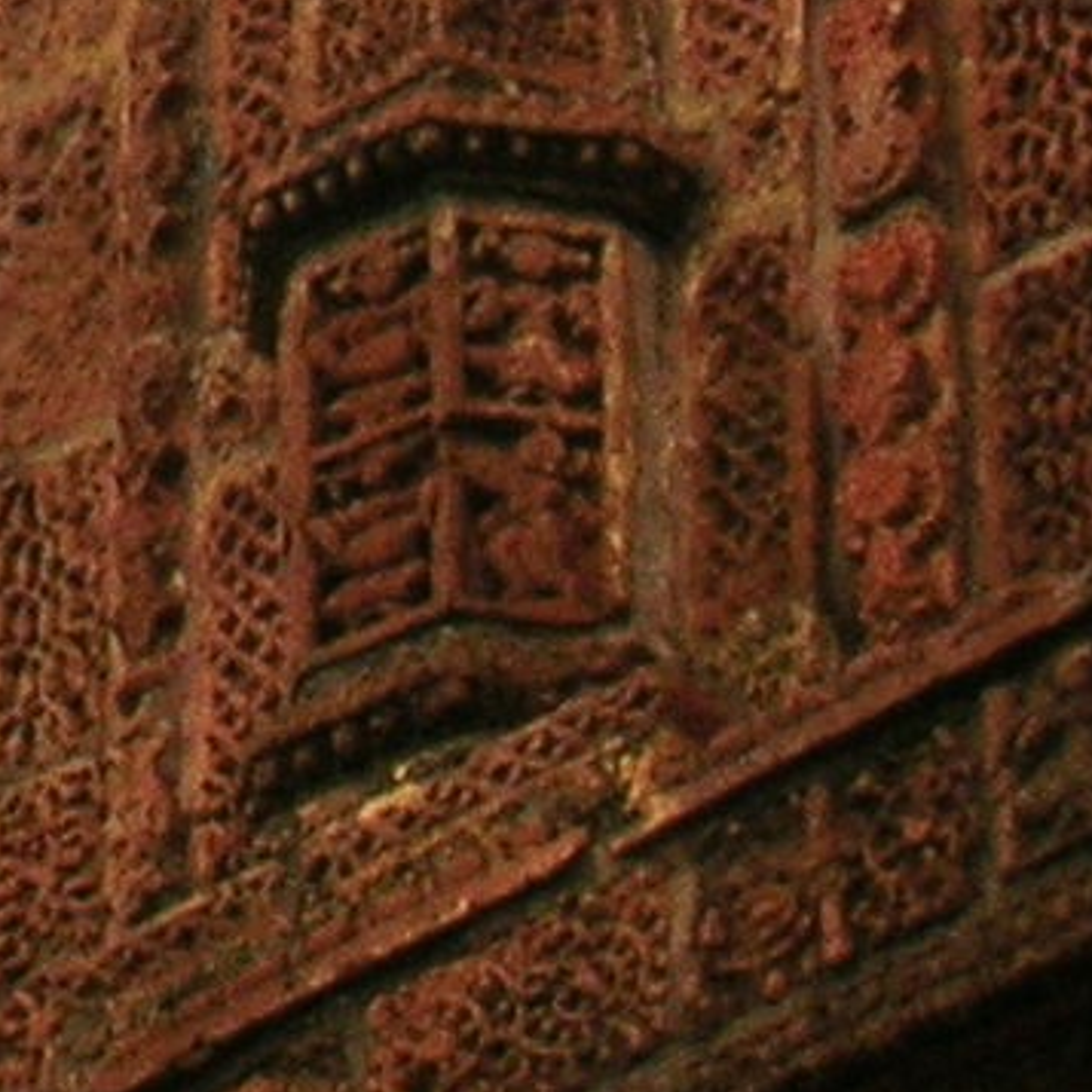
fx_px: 11457
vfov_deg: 5.3
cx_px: -2062
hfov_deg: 5.2
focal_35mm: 321
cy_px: -1401
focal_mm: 8.4
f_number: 5.6
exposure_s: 1/45.2
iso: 50
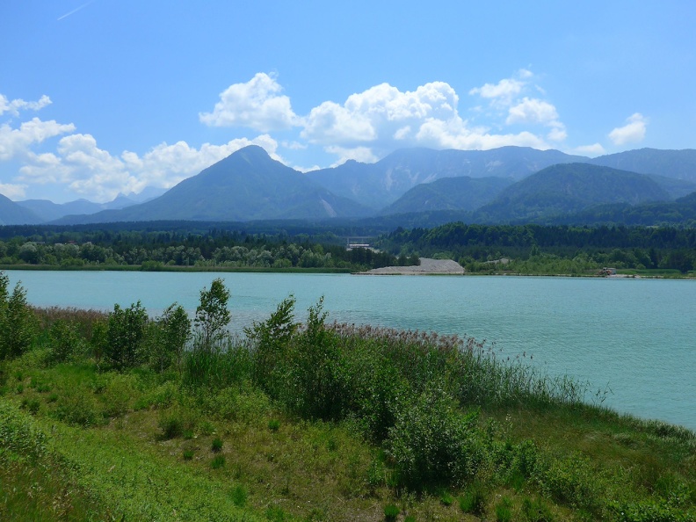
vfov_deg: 48.2
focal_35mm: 29
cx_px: 348
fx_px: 583
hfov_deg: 61.7
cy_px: 261
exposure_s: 1/1600
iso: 80
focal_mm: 6
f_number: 3.2
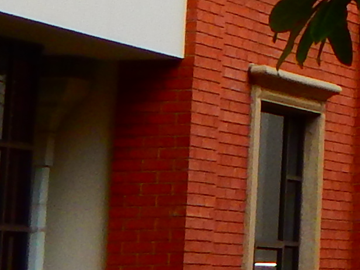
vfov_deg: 6.3
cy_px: -193
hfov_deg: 7.5
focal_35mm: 232
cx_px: 1061
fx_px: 2413
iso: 125
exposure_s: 1/200
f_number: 3.2
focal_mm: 5.6
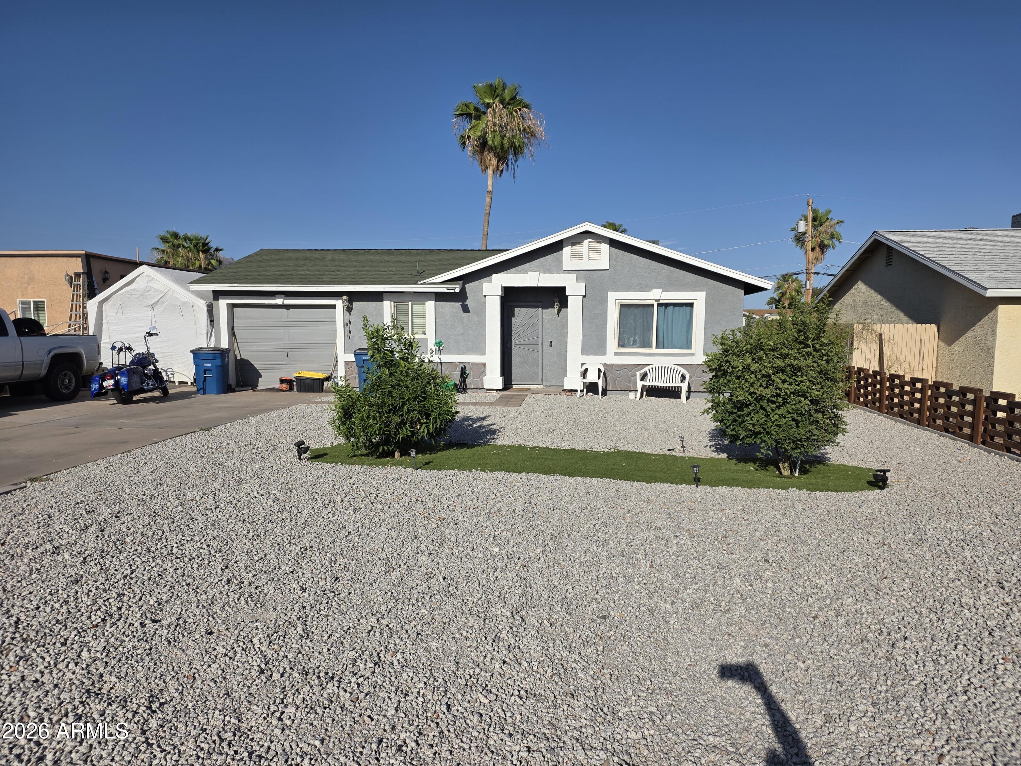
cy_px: 383
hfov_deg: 73.9
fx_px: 678
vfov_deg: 58.9
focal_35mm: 23
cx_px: 510
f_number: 1.7
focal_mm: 6.3
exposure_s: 1/7944
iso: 50
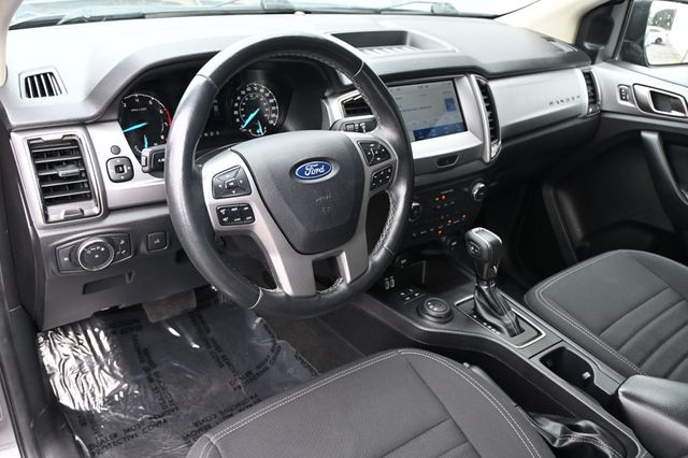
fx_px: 573
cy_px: 229
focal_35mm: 30
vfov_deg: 43.6
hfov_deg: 62.0
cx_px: 344
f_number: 3.8
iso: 560
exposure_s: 1/125
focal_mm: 20
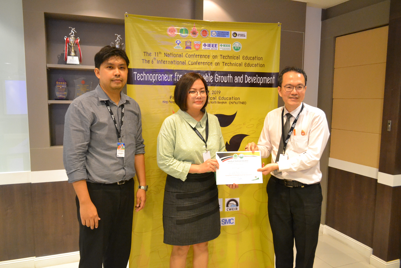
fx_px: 301
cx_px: 200
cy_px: 134
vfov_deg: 47.9
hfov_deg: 67.4
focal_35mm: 27
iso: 2800
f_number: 3.5
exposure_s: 1/60
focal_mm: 18
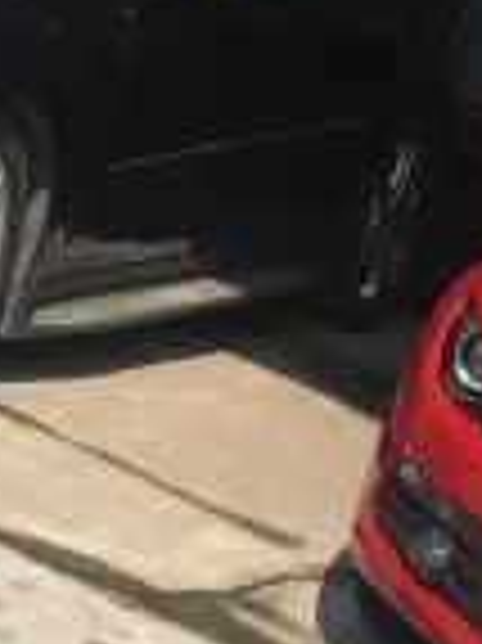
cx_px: 282
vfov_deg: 12.9
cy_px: -432
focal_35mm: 142
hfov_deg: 10.4
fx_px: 2640
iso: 25
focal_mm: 4.15
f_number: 2.2
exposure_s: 1/785
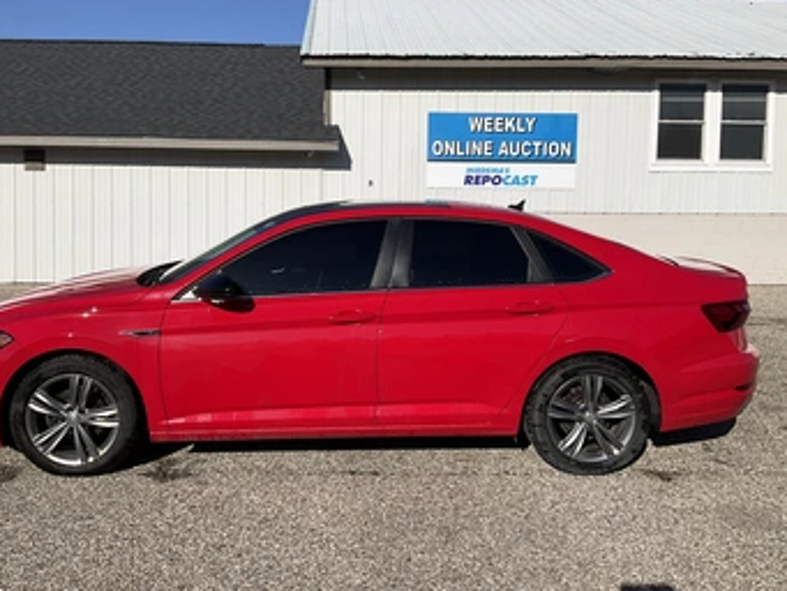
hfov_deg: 53.9
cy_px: 265
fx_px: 773
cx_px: 365
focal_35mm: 34
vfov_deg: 41.8
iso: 25
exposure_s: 1/3788
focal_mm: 3
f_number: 1.8
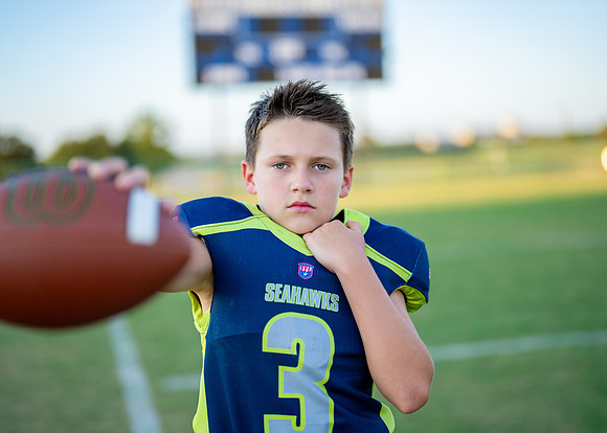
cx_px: 305
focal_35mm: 53
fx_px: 922
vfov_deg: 26.5
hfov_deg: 36.5
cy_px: 216
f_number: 1.2
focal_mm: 50
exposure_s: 1/2000
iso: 160
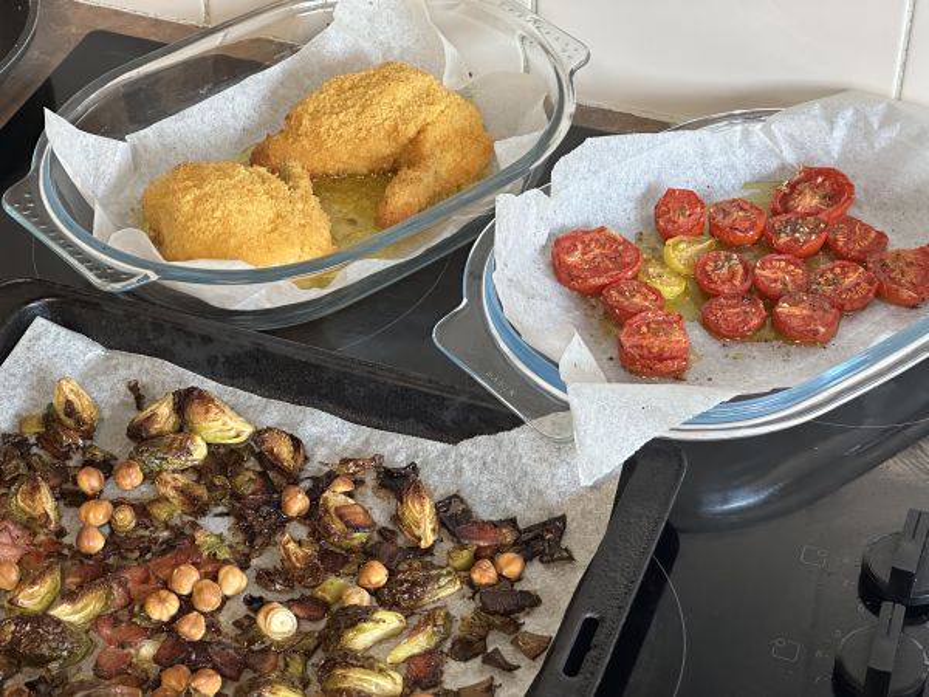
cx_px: 464
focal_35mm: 77
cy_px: 348
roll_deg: +0.0
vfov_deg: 19.1
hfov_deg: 25.3
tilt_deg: -40.6
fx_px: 2066
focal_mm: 9
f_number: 2.8
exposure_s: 1/60
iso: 320
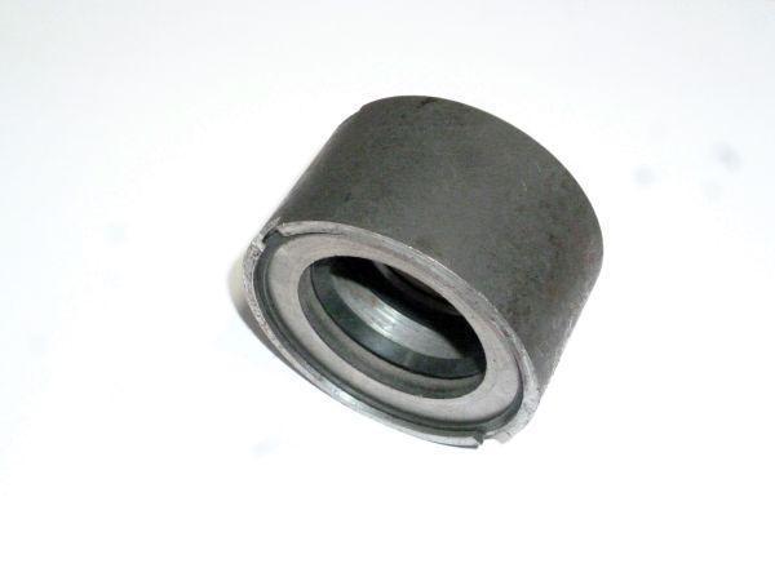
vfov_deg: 30.3
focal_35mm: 48
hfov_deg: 39.7
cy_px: 290
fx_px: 1075
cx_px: 388
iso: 1600
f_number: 4
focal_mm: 8.6
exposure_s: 1/100
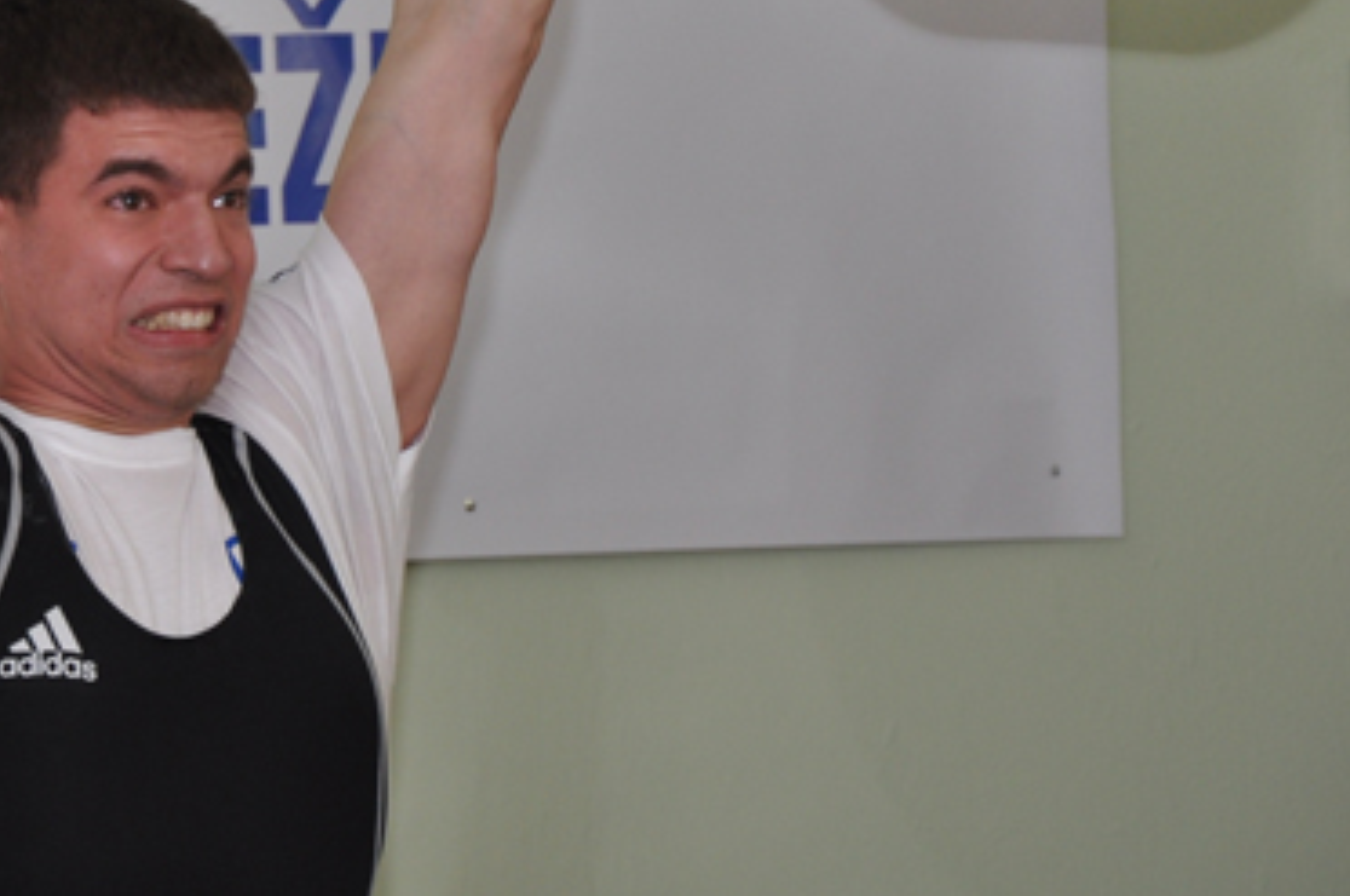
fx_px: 10861
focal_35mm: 290
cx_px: 51
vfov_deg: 4.7
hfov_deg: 7.1
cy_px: 111
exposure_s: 1/200
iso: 400
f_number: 5.6
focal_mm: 90
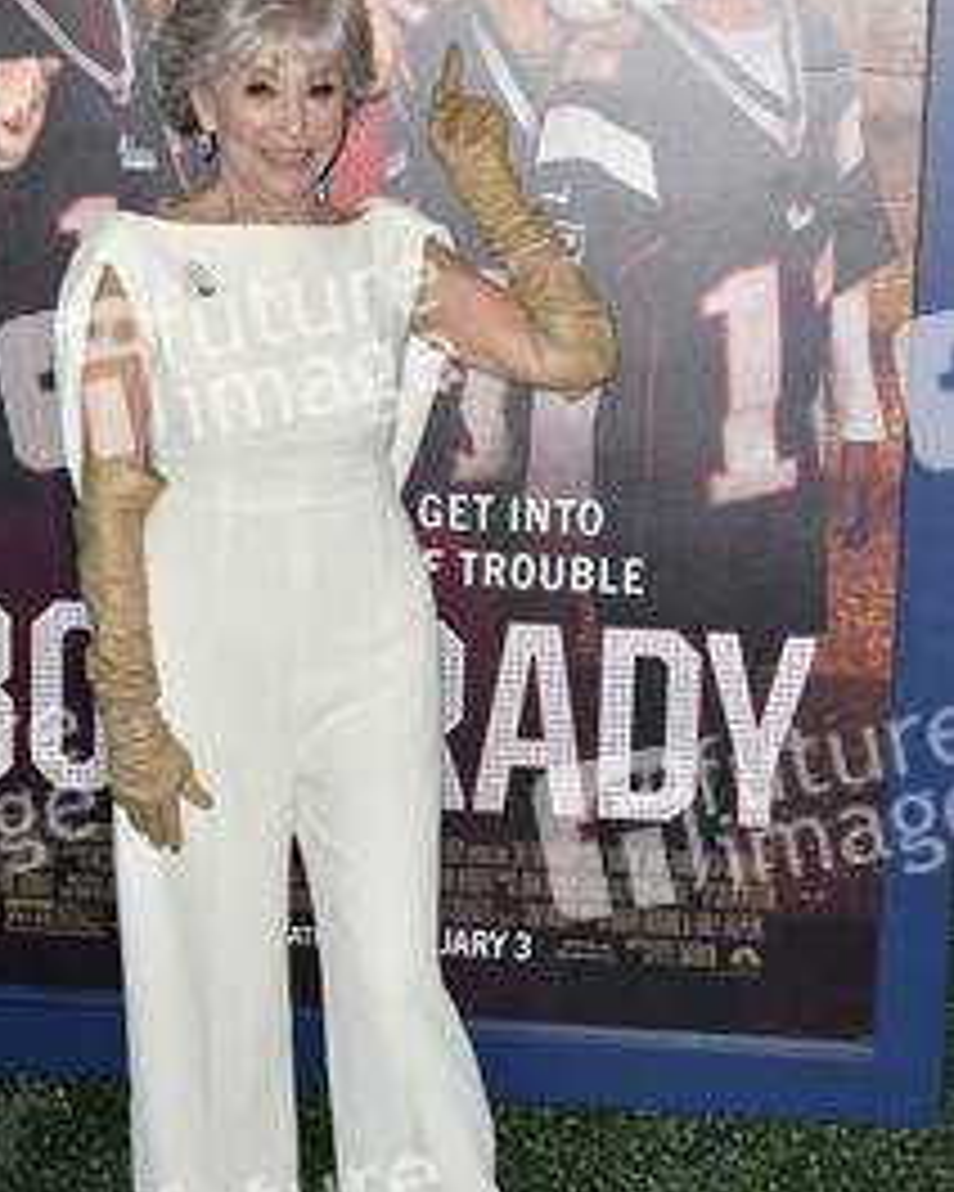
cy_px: 589
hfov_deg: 22.4
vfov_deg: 27.9
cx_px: 358
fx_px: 2400
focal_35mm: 68
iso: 400
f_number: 6.3
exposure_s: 1/250
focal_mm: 48
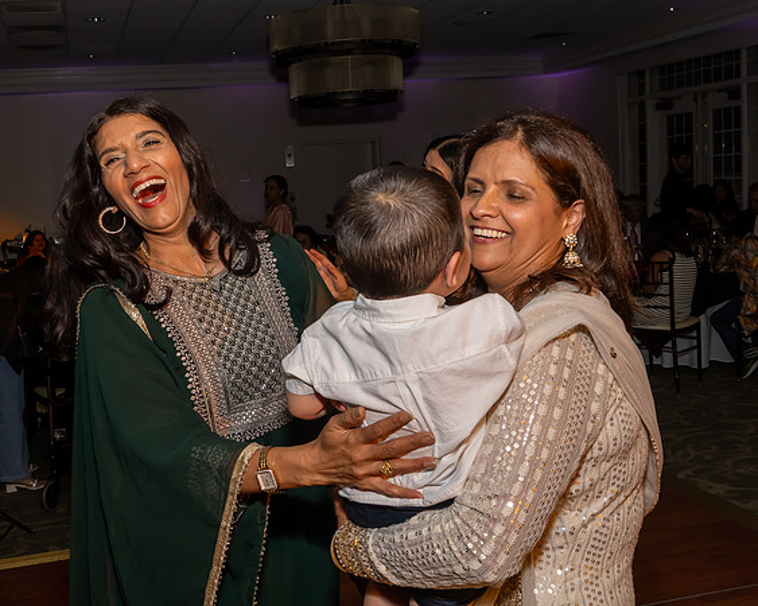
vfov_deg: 38.7
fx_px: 862
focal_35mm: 38
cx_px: 309
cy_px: 262
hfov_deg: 47.3
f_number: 8
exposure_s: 1/250
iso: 640
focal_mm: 20
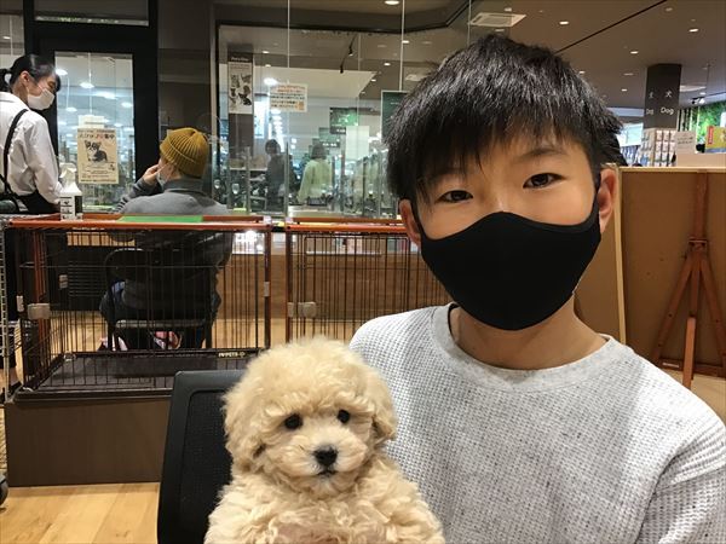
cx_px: 363
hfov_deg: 58.4
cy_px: 272
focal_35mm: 31
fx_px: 650
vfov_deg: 45.4
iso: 80
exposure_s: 1/30
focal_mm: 3.3
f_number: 2.4
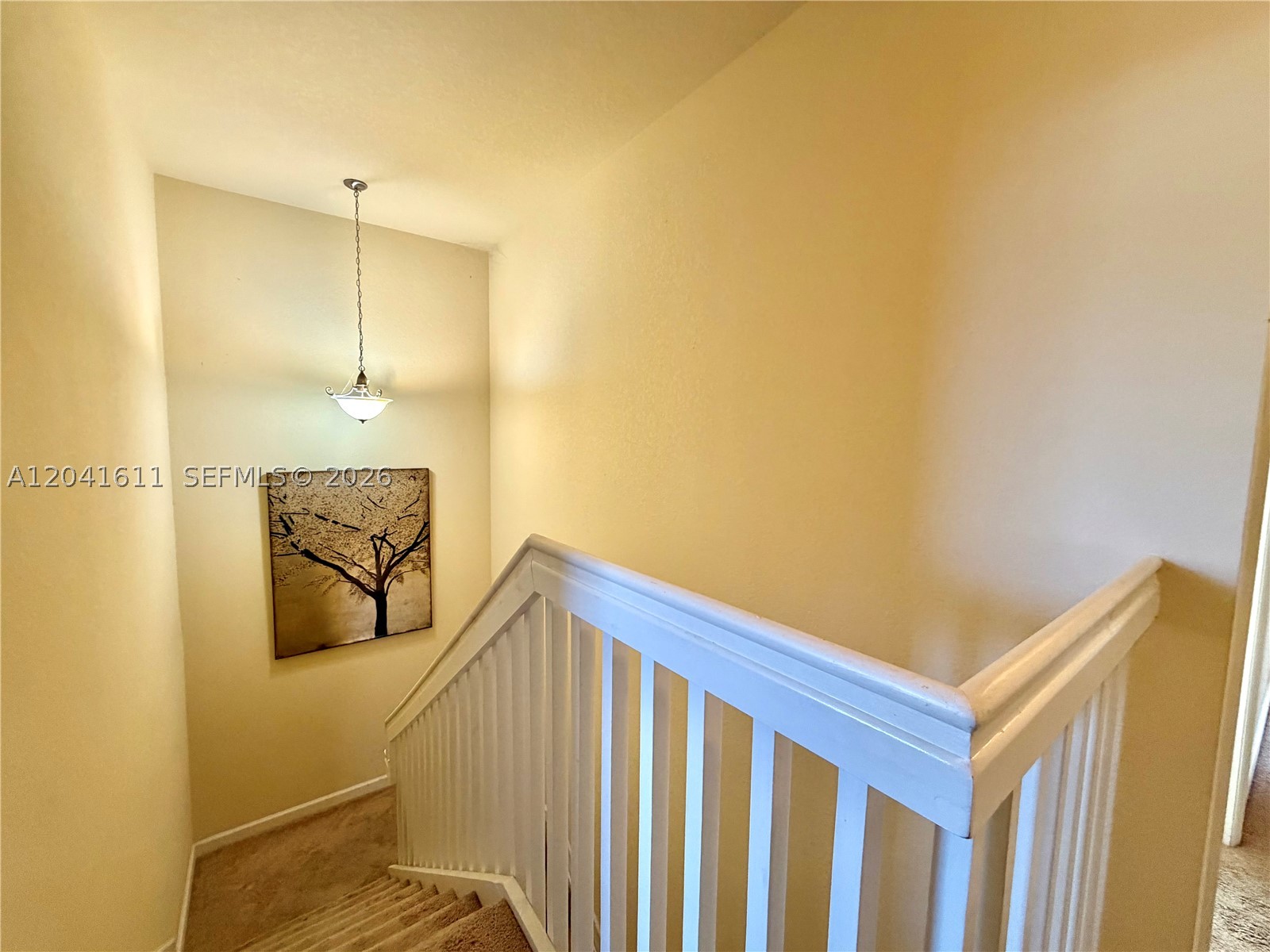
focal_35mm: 14
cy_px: 476
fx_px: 514
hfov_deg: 102.1
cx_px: 635
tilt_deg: -5.5
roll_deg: -0.7
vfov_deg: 85.7
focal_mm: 2.22
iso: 320
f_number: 2.2
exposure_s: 1/60
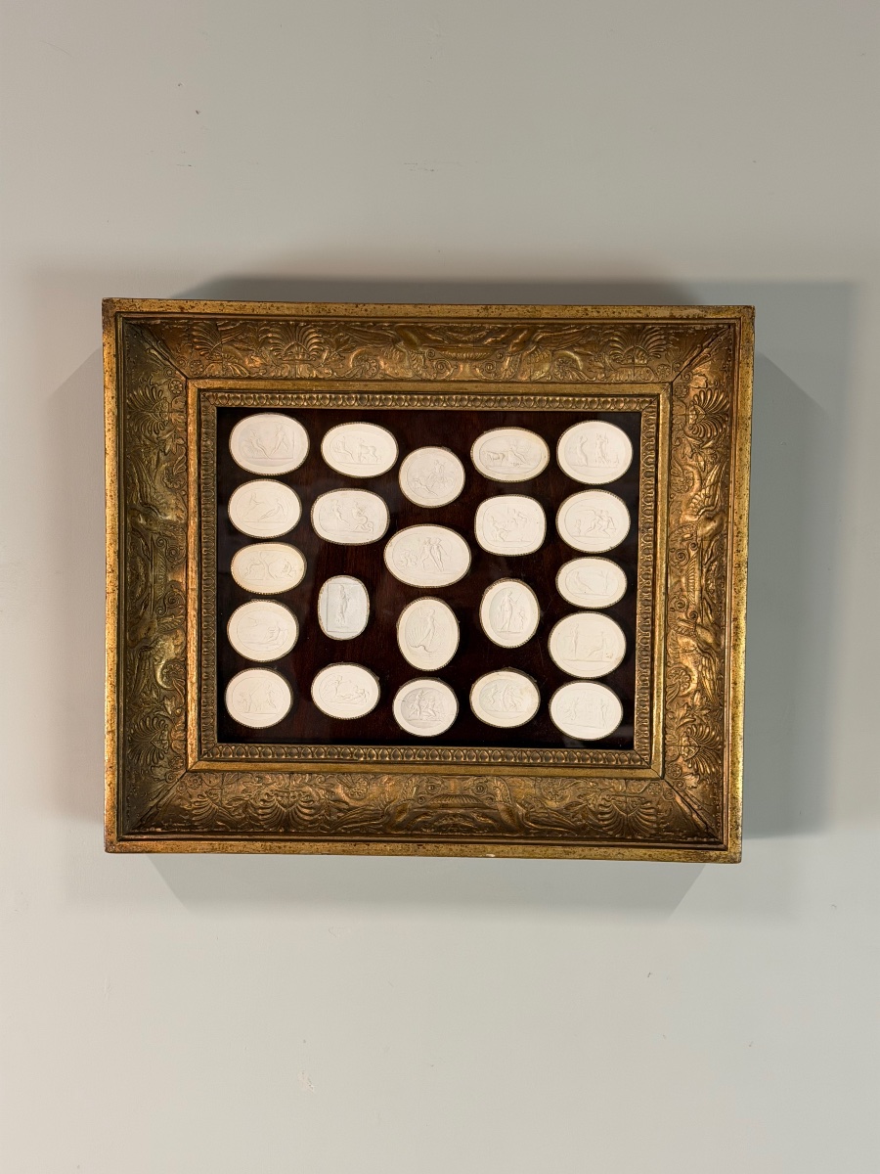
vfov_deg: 39.7
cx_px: 440
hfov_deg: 30.3
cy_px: 587
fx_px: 1627
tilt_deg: +0.9
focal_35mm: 48
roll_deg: -0.8
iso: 125
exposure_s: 1/50
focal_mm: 6.76
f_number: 1.78
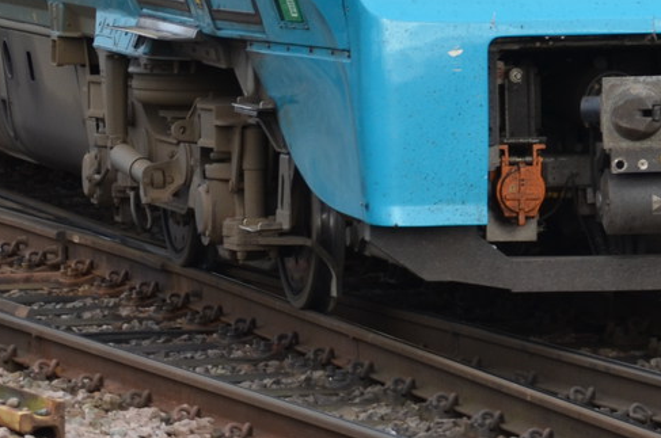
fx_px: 7149
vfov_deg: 3.5
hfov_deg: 5.3
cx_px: 403
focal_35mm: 390
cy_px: -138
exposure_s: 1/200
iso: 200
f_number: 7.1
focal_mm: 66
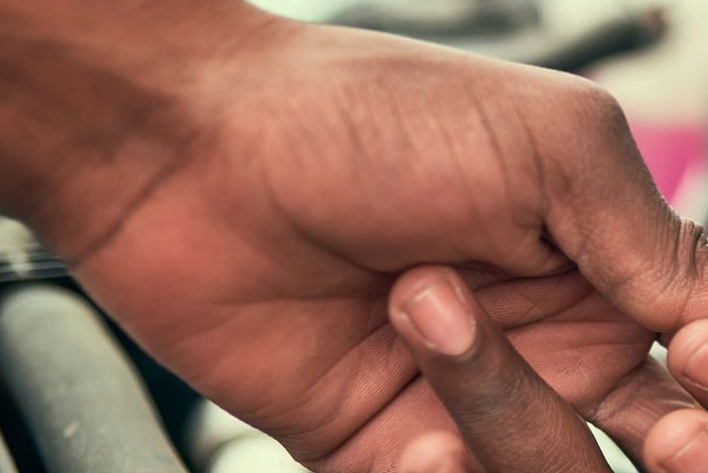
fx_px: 2223
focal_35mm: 113
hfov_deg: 16.3
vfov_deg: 12.1
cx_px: 1106
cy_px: 287
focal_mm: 35
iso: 100
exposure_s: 1/2000
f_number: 2
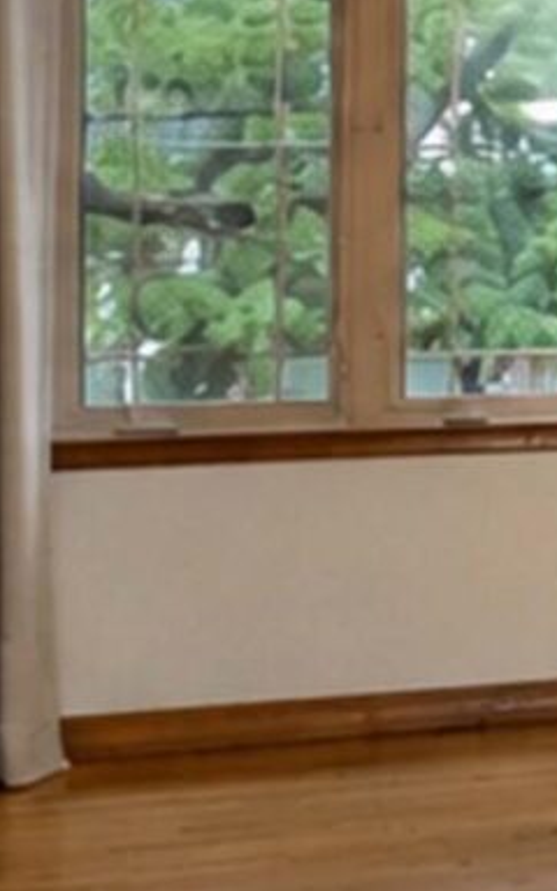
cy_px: 152
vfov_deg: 20.1
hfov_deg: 8.8
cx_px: 1966
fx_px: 2477
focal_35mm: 102
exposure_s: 1/60
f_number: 8
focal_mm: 10
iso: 2000
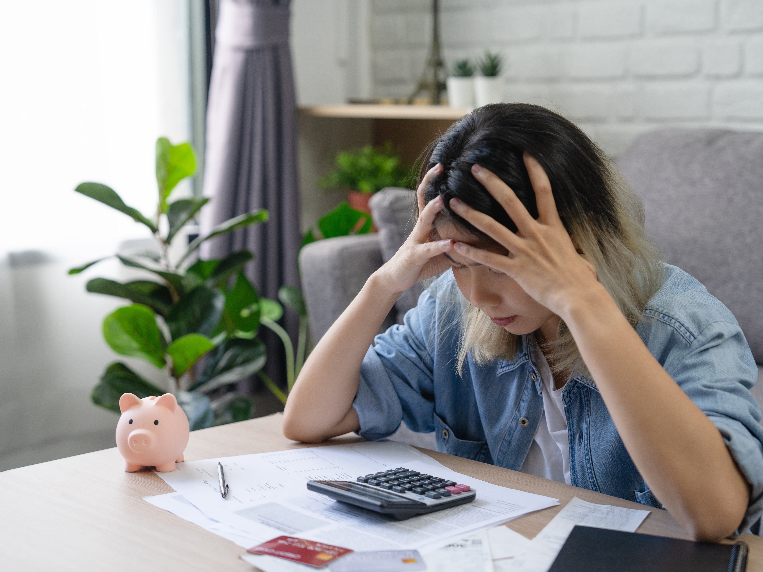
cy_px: 284
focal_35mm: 61
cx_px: 400
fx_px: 1345
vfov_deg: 24.0
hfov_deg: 31.7
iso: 125
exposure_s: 1/100
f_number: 2.8
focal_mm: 56
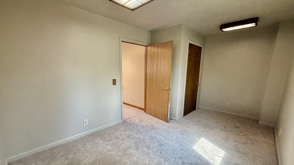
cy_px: 95
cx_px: 144
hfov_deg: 99.4
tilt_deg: -11.4
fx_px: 125
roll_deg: -1.2
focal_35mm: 16
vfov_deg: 66.7
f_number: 2.2
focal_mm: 2.22
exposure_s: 1/120
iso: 320
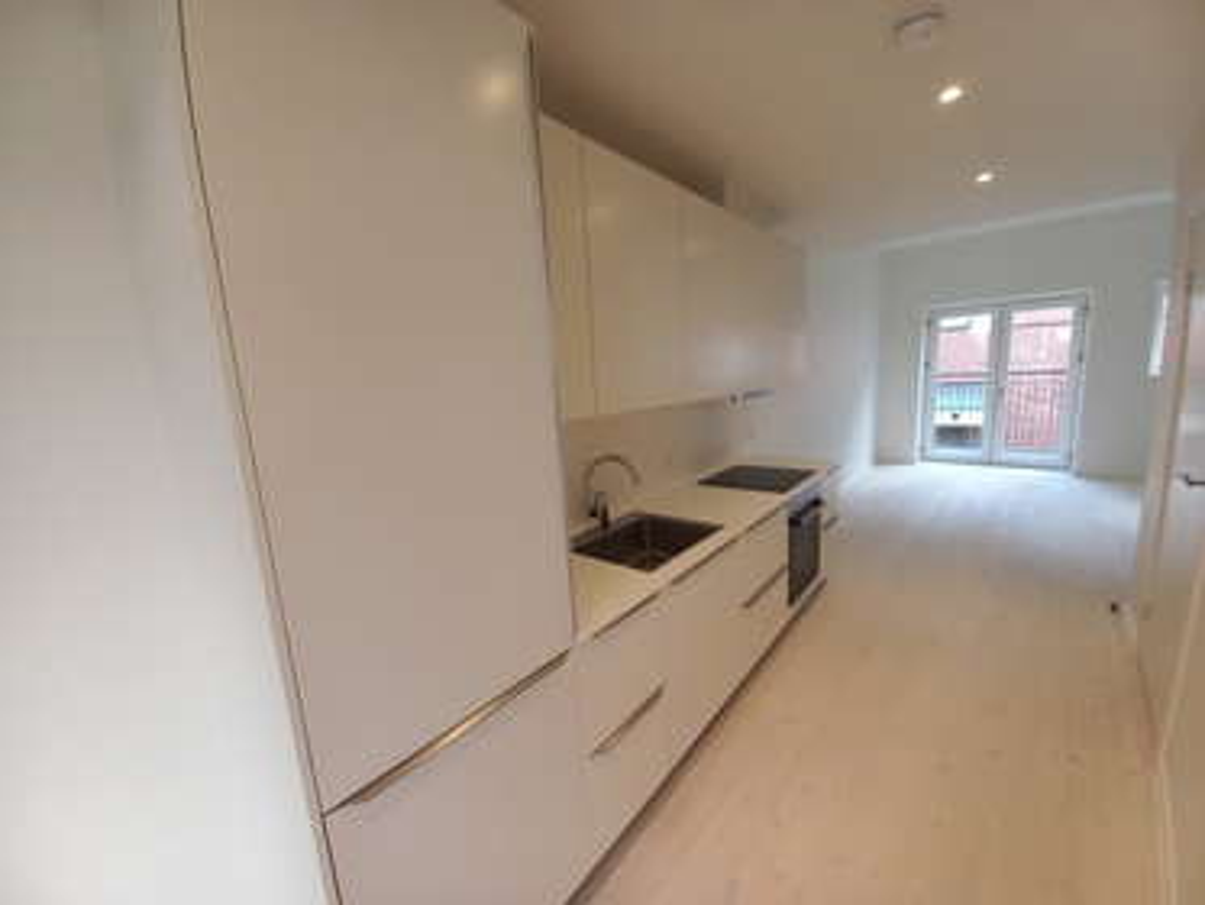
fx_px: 453
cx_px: 602
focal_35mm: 13
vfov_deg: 89.9
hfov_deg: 106.2
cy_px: 452
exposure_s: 1/50
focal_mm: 1.42
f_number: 2.2
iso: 64
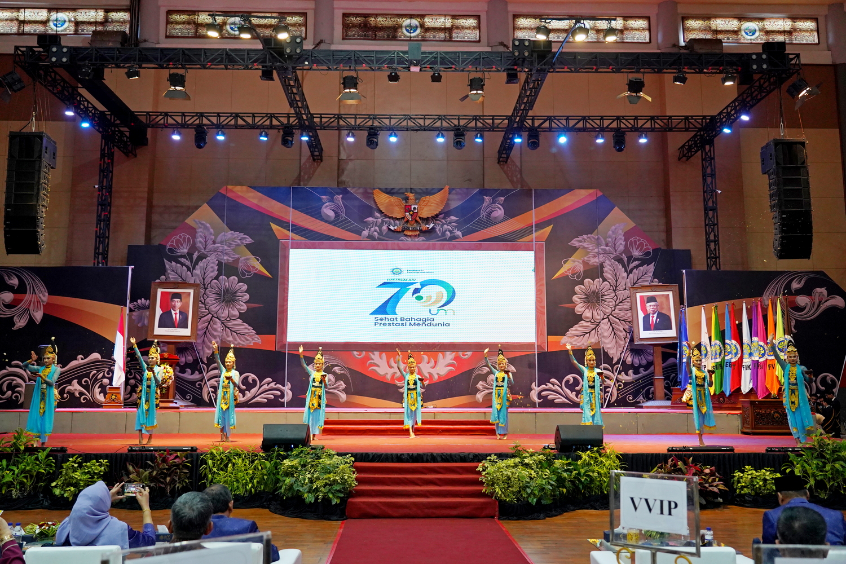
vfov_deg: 41.1
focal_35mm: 32
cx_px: 423
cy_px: 282
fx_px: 752
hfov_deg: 58.7
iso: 3200
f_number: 4
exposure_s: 1/160
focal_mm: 32
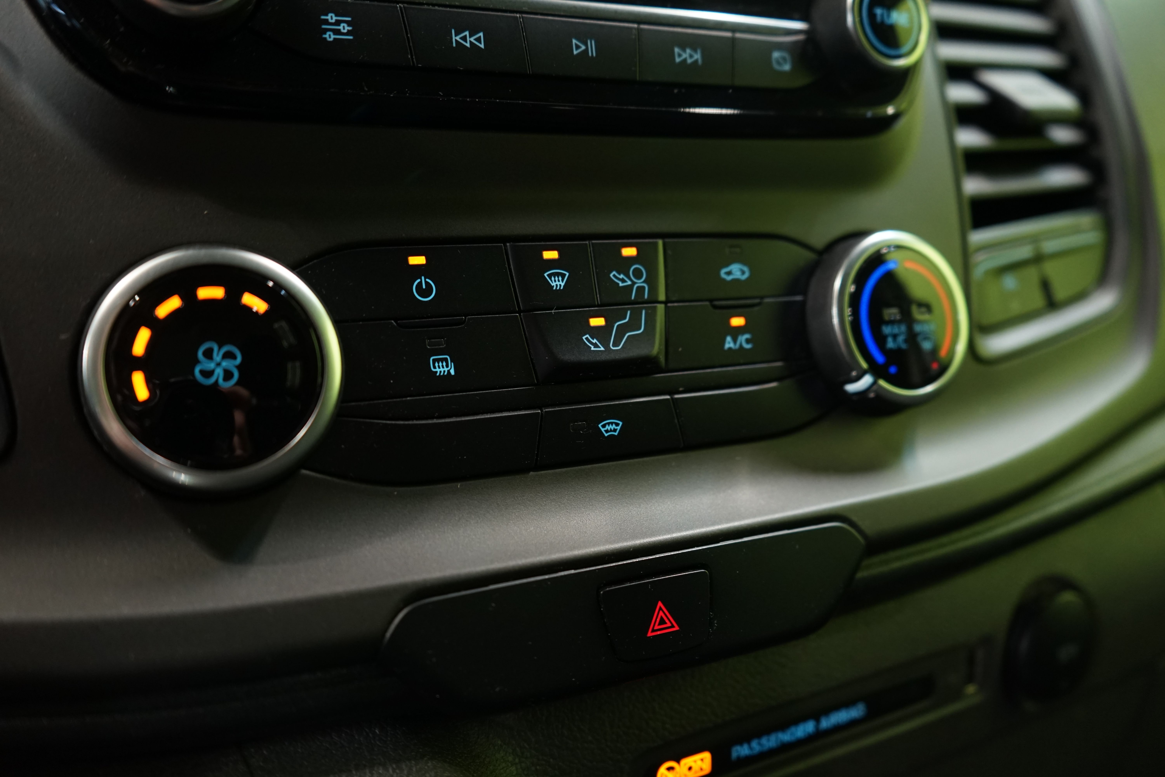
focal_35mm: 31
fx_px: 1003
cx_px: 582
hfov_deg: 60.3
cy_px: 388
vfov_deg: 42.3
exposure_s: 1/40
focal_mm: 31
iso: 1250
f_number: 4
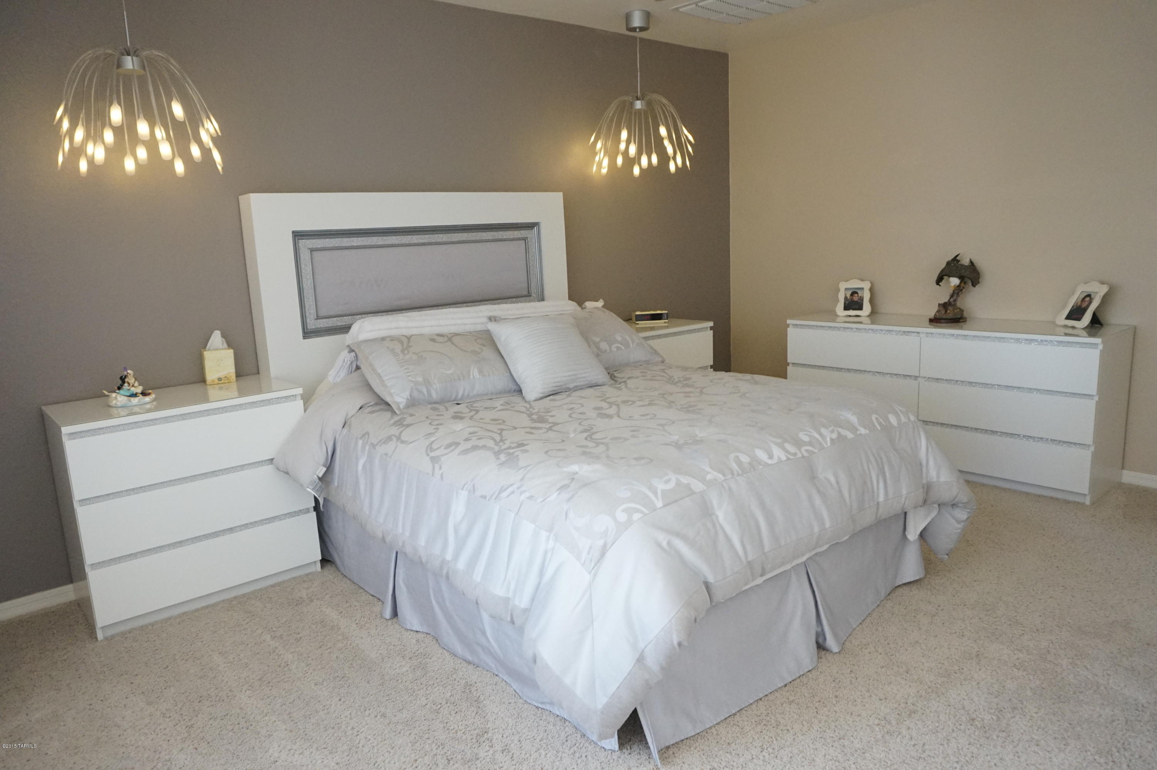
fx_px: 771
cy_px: 385
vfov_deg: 53.1
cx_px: 578
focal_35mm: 24
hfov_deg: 73.8
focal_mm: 16
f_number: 4.5
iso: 2000
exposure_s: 1/80
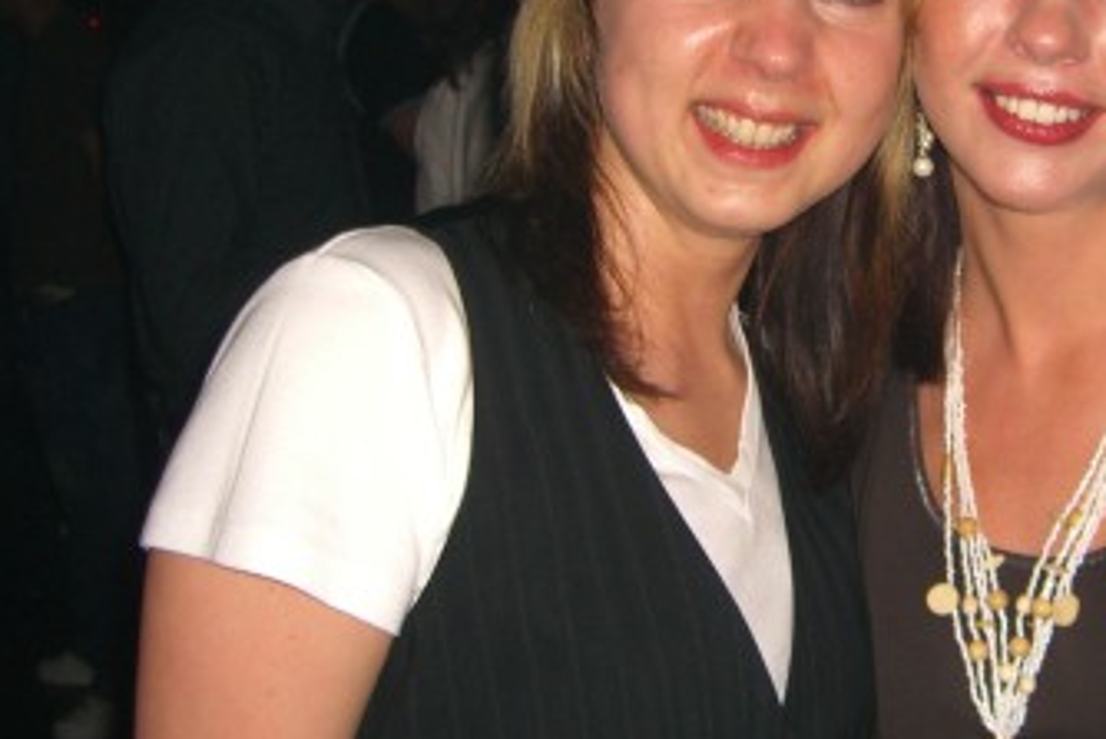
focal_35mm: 71
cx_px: 884
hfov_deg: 27.9
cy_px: 219
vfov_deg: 19.1
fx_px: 2182
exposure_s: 1/60
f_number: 2.8
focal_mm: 7.9
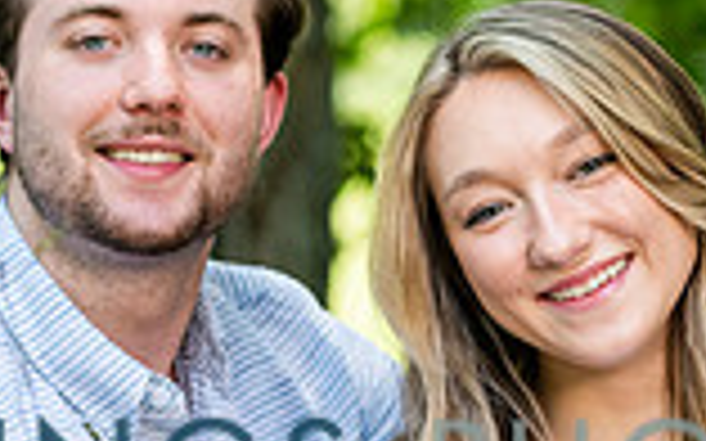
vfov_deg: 4.3
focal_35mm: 308
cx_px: 274
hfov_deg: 6.8
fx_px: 5924
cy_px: 461
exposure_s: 1/640
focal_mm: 82
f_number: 3.5
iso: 400
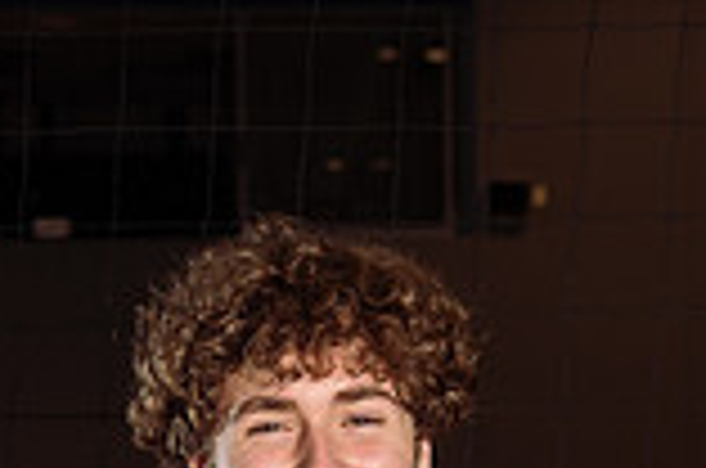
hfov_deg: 14.9
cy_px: 972
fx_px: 2701
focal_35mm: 138
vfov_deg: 9.2
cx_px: 211
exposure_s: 1/200
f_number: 5
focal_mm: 48
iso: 200
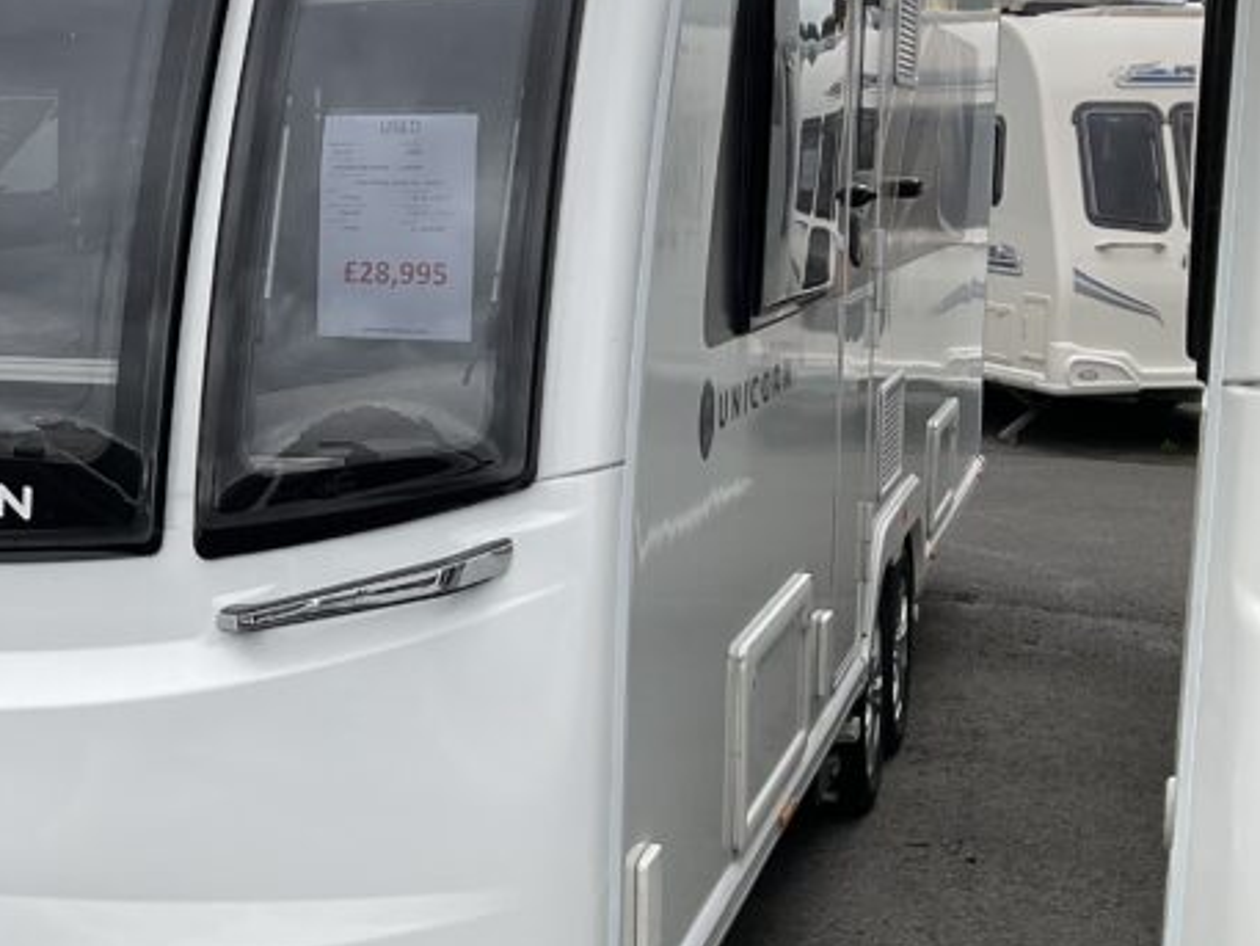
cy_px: 452
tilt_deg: -9.5
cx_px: 14
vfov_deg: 22.6
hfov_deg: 28.1
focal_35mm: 65
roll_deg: +0.4
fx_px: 2367
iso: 16
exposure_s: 1/869
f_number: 1.8
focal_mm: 3
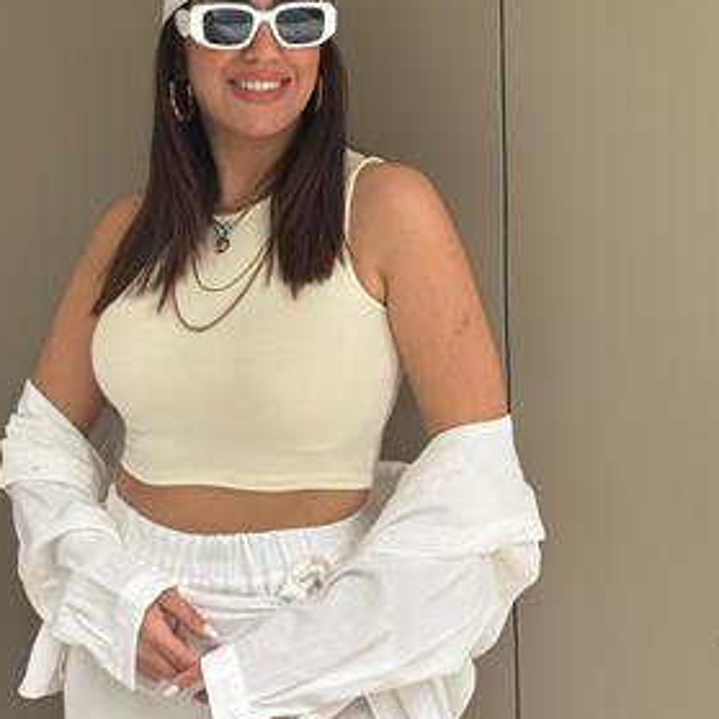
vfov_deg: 21.3
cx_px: 255
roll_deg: +0.5
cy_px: 220
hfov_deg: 21.3
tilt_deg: -1.7
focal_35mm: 81
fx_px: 1903
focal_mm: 6.76
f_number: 1.78
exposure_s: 1/1100
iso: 100
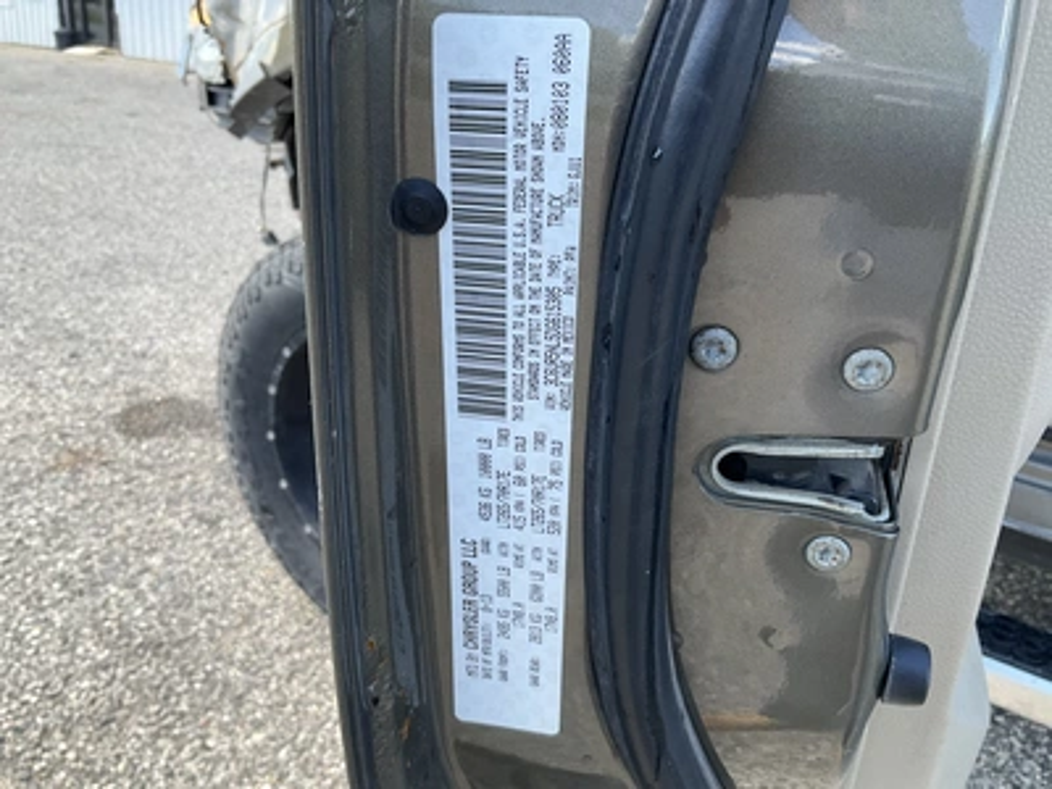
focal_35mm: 29
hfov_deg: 61.7
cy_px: 394
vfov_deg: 48.2
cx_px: 526
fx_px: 881
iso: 20
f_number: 1.8
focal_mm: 3
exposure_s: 1/146
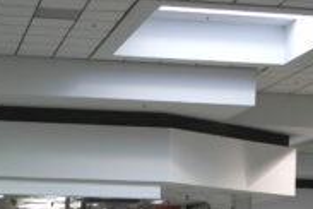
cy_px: 382
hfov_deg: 16.2
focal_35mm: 126
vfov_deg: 10.2
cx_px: 127
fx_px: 1095
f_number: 3.5
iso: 400
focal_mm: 20
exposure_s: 1/80
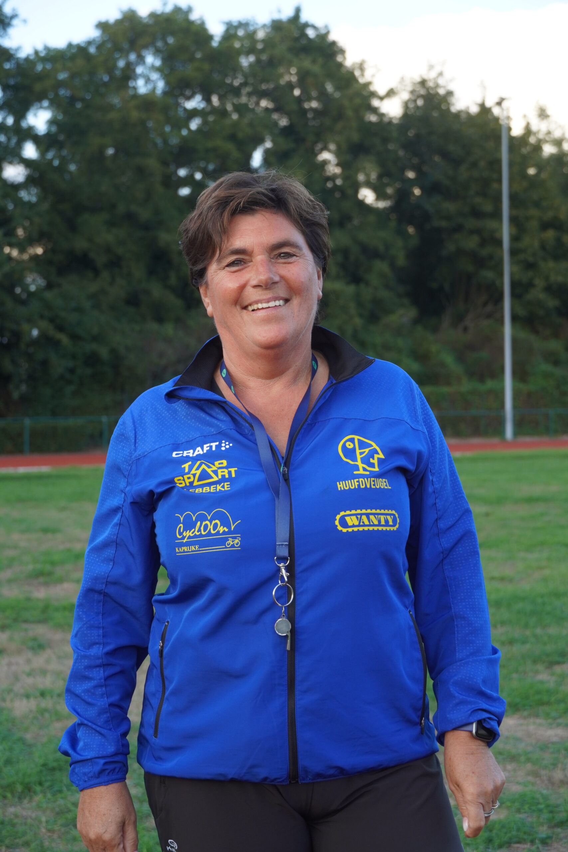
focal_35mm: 72
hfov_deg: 18.9
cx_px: 284
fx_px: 1704
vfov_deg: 28.1
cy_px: 426
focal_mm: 48
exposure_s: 1/160
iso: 320
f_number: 5
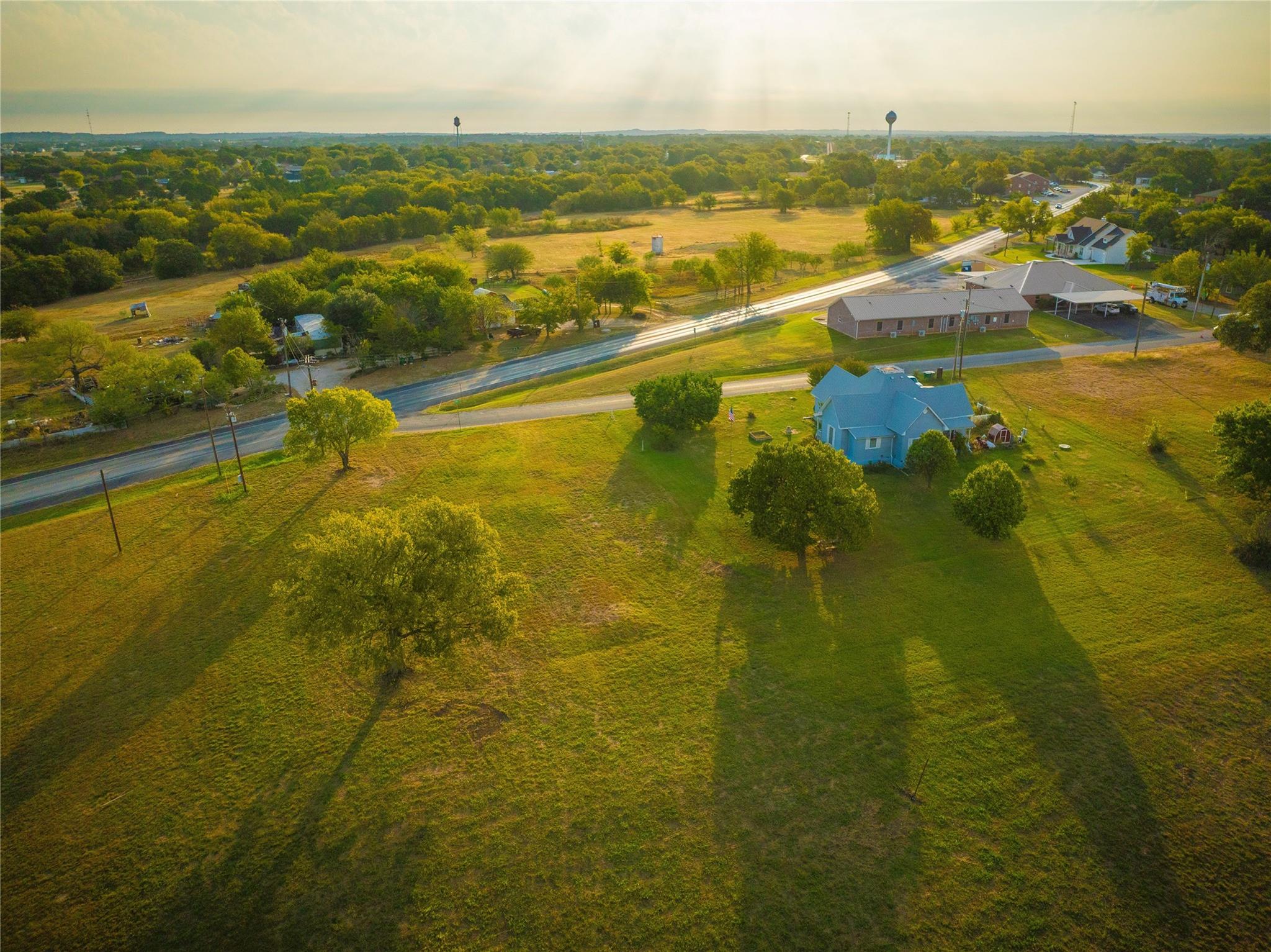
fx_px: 881
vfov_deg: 56.8
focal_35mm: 24
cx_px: 636
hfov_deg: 71.6
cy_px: 476
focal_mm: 12.29
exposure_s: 1/1250
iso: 260
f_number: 2.8
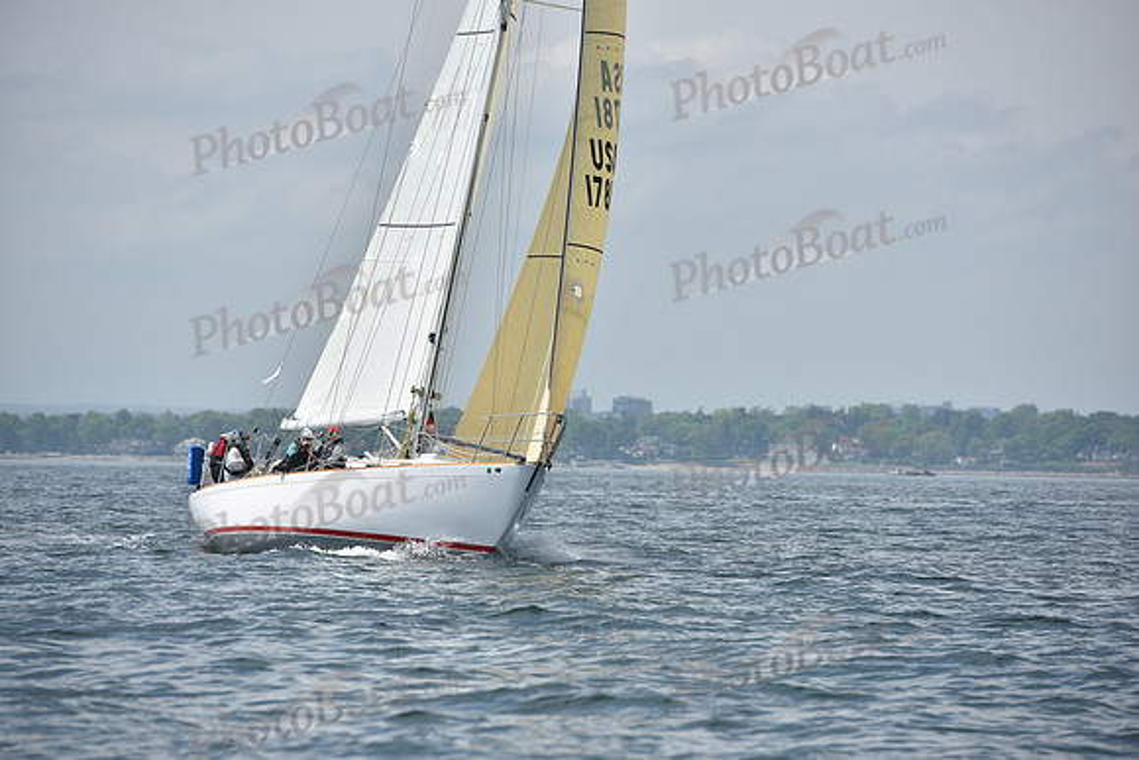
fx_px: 6329
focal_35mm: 200
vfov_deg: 6.9
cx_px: 570
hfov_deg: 10.3
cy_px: 380
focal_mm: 200
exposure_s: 1/2000
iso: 200
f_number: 5.6
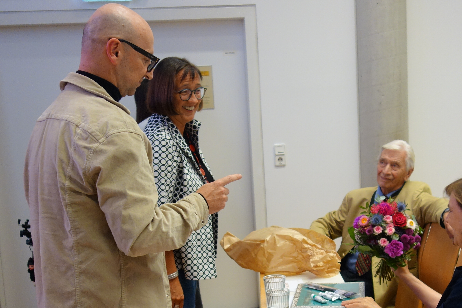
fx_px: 731
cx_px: 278
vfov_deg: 23.5
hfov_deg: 34.9
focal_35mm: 57
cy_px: 230
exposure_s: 1/160
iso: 400
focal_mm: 10.46
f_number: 2
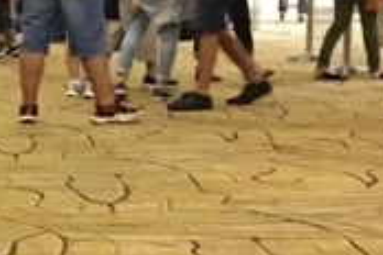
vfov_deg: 7.7
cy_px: 119
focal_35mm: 178
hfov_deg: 10.5
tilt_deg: -3.9
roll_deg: +0.2
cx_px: -396
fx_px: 1894
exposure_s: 1/8
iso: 125
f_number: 2.2
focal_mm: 4.15
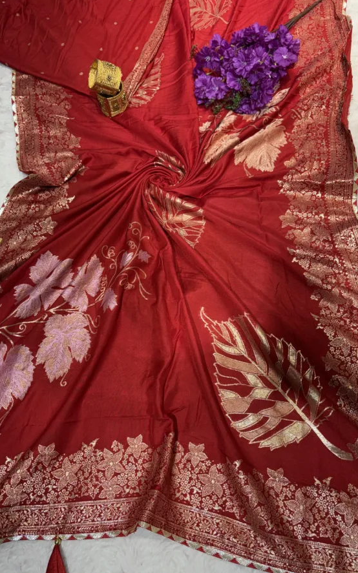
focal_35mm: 28
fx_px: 437
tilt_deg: -67.2
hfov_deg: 44.5
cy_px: 284
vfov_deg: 66.5
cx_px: 176
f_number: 1.6
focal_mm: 5.96
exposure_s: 1/142
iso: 50
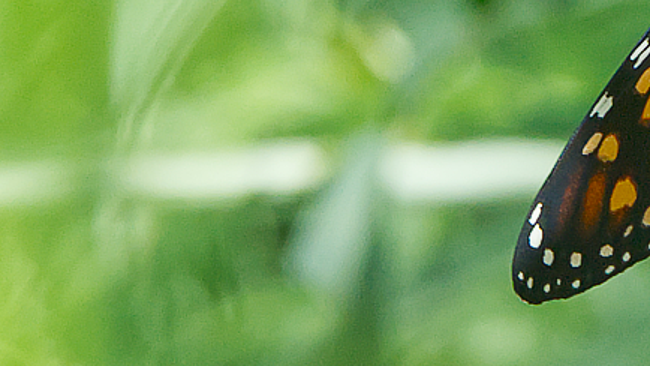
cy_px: 2
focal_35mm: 2170
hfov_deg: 1.0
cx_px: 728
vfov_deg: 0.6
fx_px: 37396
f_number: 11
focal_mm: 500
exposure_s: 1/1250
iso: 3600
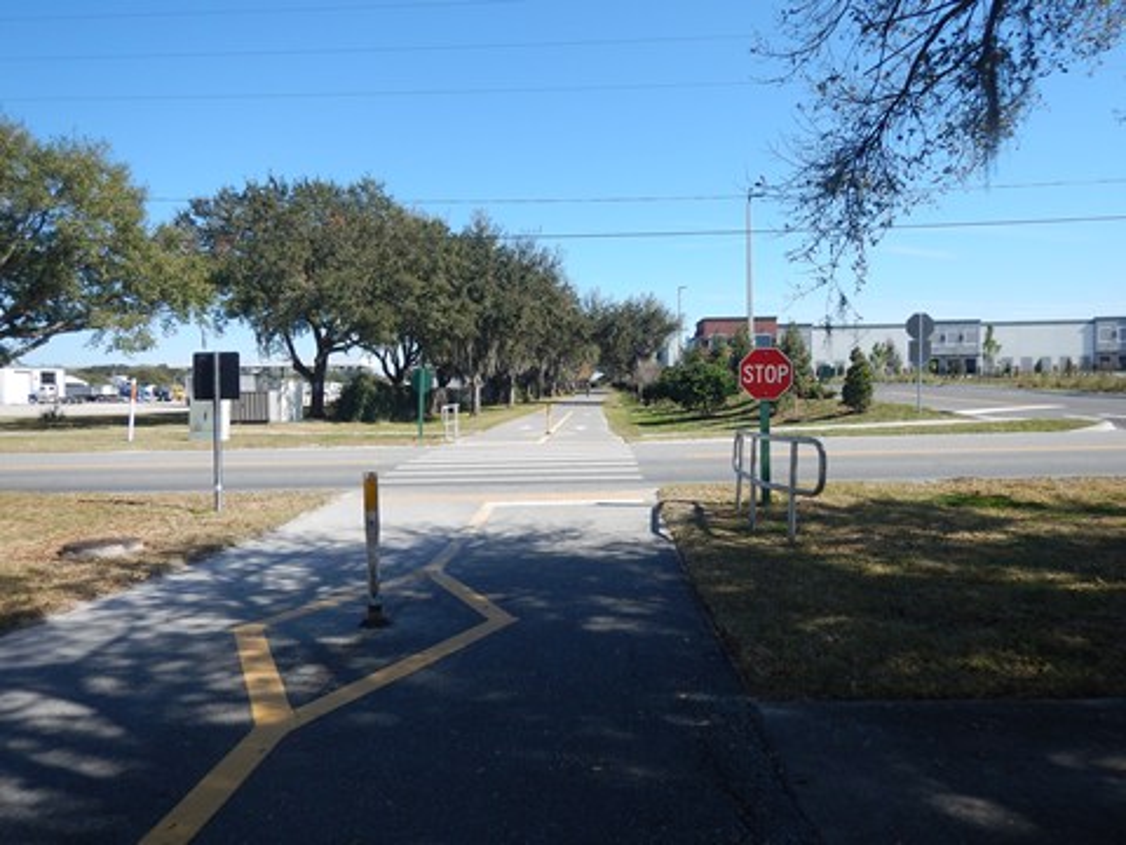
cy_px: 422
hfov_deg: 71.6
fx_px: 781
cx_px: 563
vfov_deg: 56.8
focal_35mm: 24
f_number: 2.8
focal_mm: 4.3
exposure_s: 1/1500
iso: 125
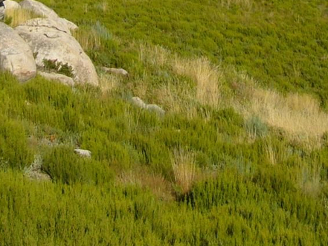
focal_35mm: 127
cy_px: -190
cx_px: 181
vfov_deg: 11.0
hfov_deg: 15.5
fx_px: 1204
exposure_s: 1/500
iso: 80
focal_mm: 5.8
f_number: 5.6
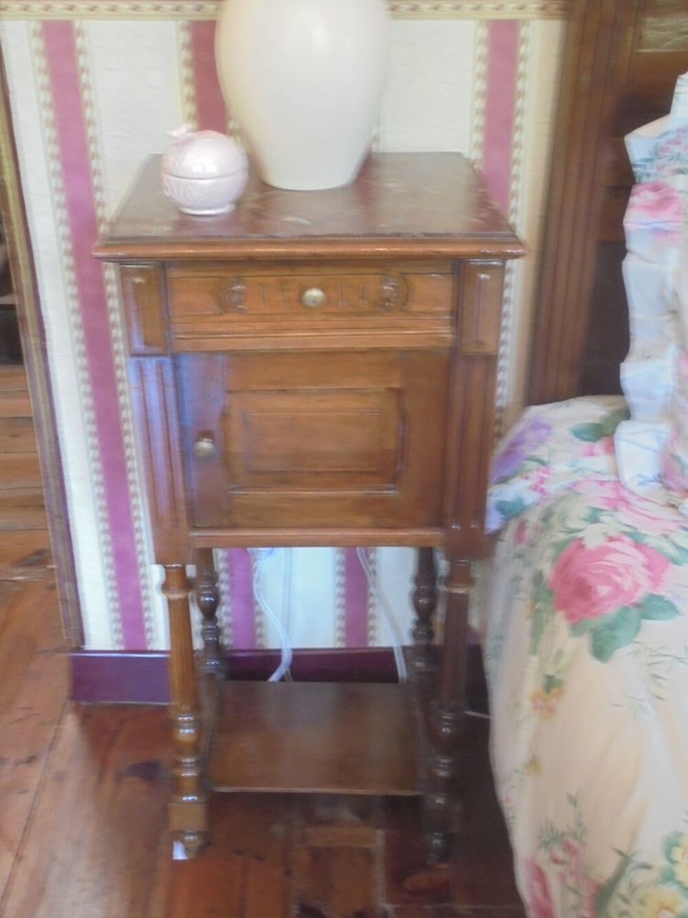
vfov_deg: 49.0
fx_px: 1007
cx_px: 344
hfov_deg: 37.7
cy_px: 459
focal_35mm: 38
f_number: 4.2
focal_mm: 6.9
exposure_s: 1/6
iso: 400
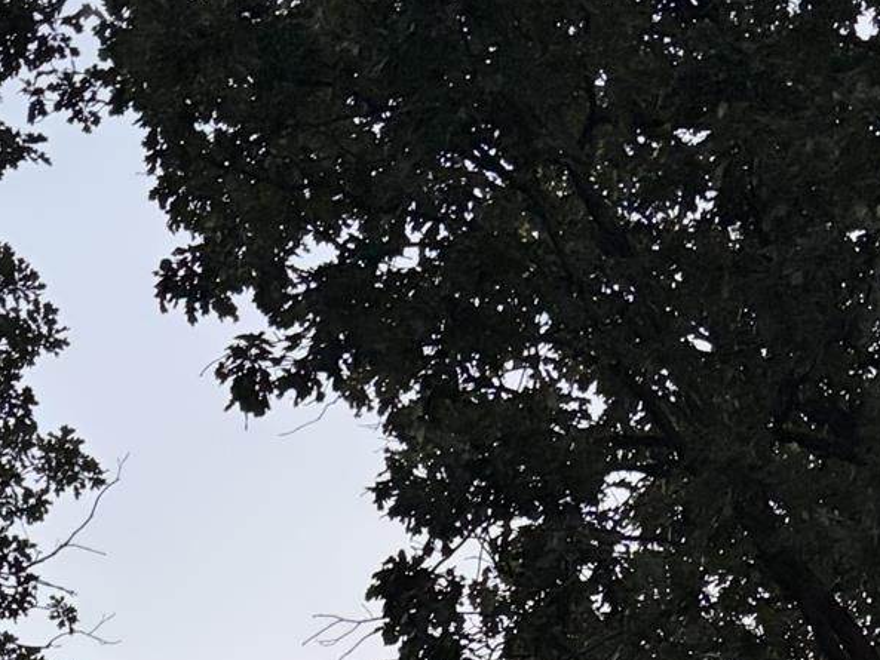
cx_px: 424
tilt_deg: +0.5
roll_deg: -0.9
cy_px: 1703
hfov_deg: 19.4
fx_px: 2568
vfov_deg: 11.5
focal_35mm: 101
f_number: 1.6
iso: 250
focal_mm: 5.96
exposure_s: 1/60
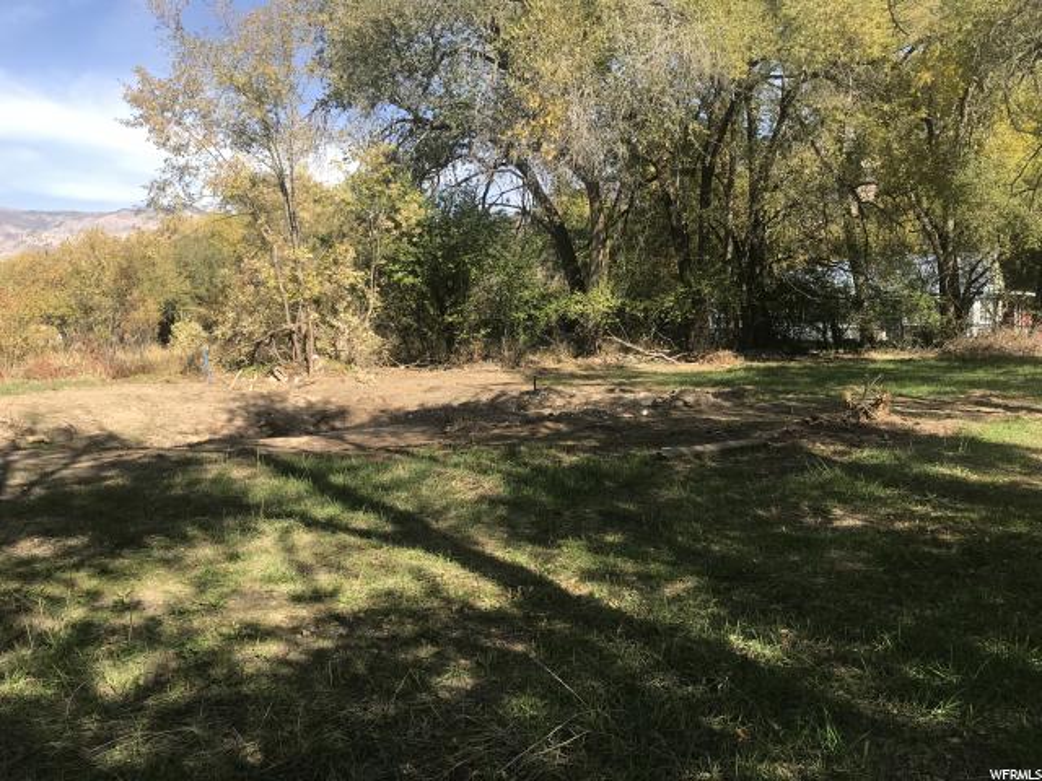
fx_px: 843
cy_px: 390
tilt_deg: -2.9
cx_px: 521
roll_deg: +2.0
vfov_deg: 49.7
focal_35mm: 28
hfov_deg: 63.4
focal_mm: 3.99
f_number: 1.8
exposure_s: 1/967
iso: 20
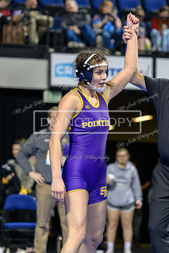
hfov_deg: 7.6
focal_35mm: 181
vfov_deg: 11.4
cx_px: 89
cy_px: 122
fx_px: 1274
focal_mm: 110
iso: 3200
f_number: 2.8
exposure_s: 1/800
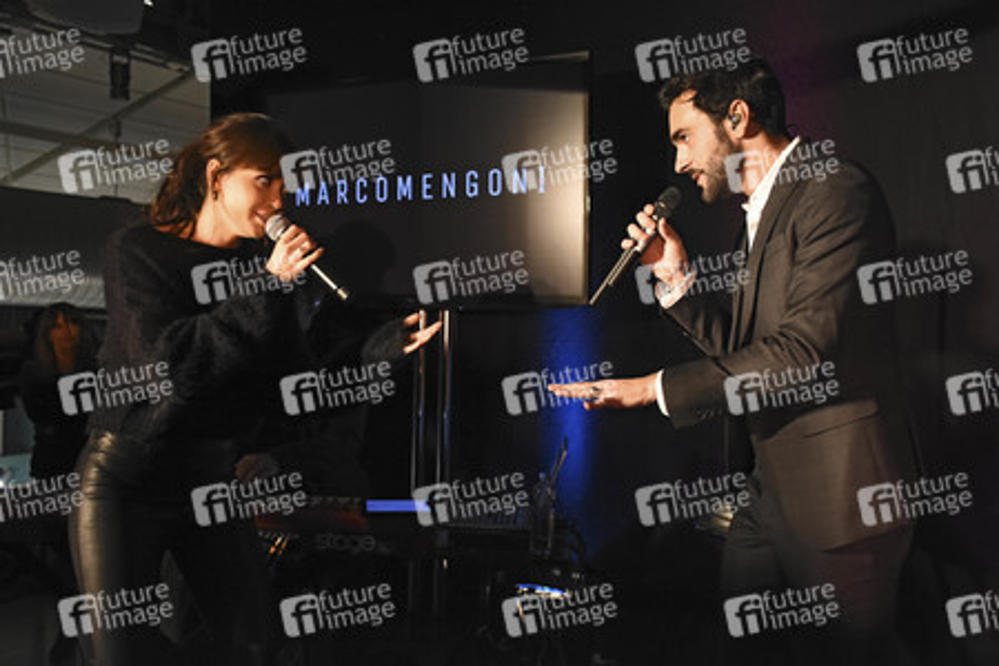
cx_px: 500
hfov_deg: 49.6
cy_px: 333
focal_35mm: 39
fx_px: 1082
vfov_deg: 34.2
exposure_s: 1/60
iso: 1600
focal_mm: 26
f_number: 4.5
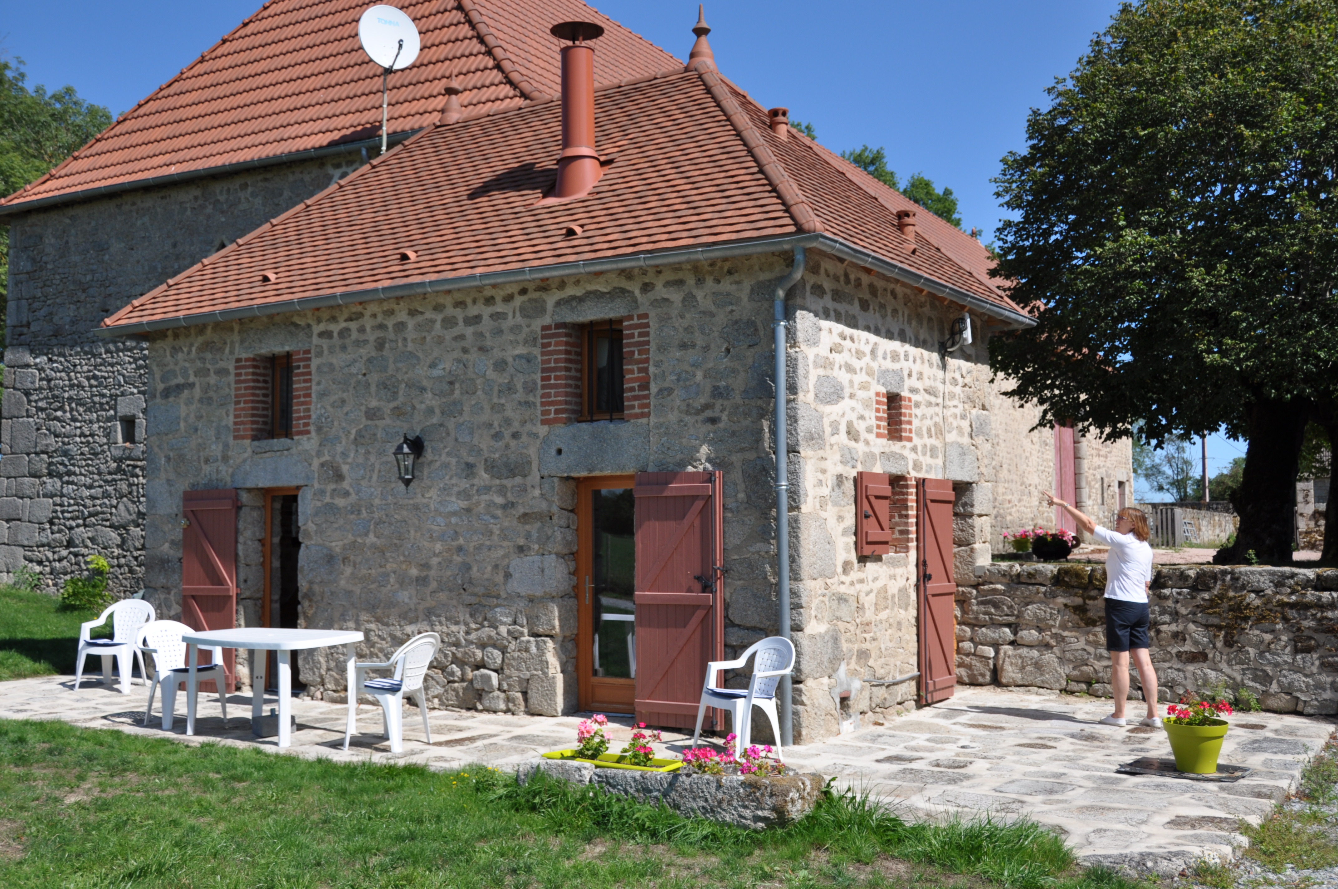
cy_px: 444
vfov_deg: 36.8
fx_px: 1336
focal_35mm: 36
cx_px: 669
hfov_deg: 53.2
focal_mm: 24
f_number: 3.8
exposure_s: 1/2000
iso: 200
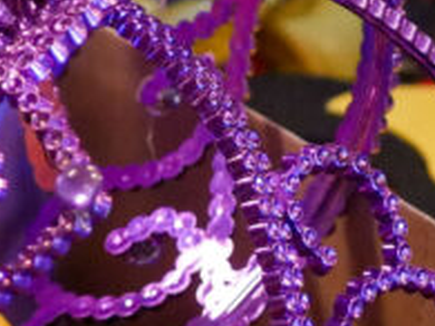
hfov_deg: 3.6
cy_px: -70
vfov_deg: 2.7
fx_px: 6958
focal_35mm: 554
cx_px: -161
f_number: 4
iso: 2500
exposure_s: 1/100
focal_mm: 45
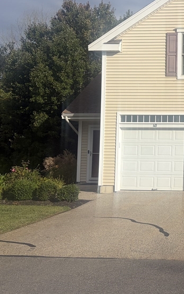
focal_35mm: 51
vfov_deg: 39.5
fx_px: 409
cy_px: 129
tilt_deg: +5.7
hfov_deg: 23.1
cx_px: 225
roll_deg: -1.2
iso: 50
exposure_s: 1/5814
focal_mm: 5.96
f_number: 1.6
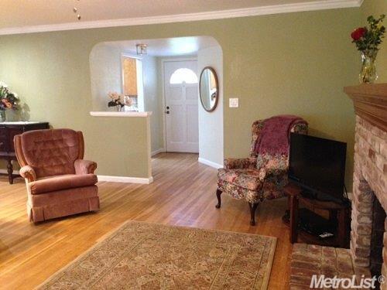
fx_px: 369
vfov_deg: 42.9
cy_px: 145
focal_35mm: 33
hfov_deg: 55.4
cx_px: 194
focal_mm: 4.12
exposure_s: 1/17
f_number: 2.4
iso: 400
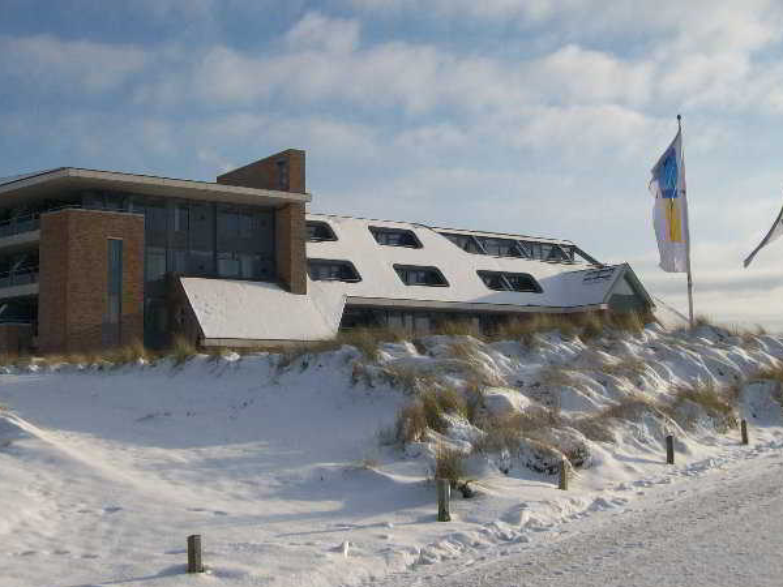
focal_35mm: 48
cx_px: 373
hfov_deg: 39.6
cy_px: 256
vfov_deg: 30.2
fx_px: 1086
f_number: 4.8
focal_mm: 6
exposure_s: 1/1136
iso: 80
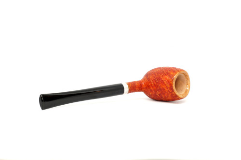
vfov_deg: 18.2
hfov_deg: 27.0
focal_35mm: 75
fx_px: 502
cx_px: 120
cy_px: 80
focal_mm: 50
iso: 100
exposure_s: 1/1.25
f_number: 13
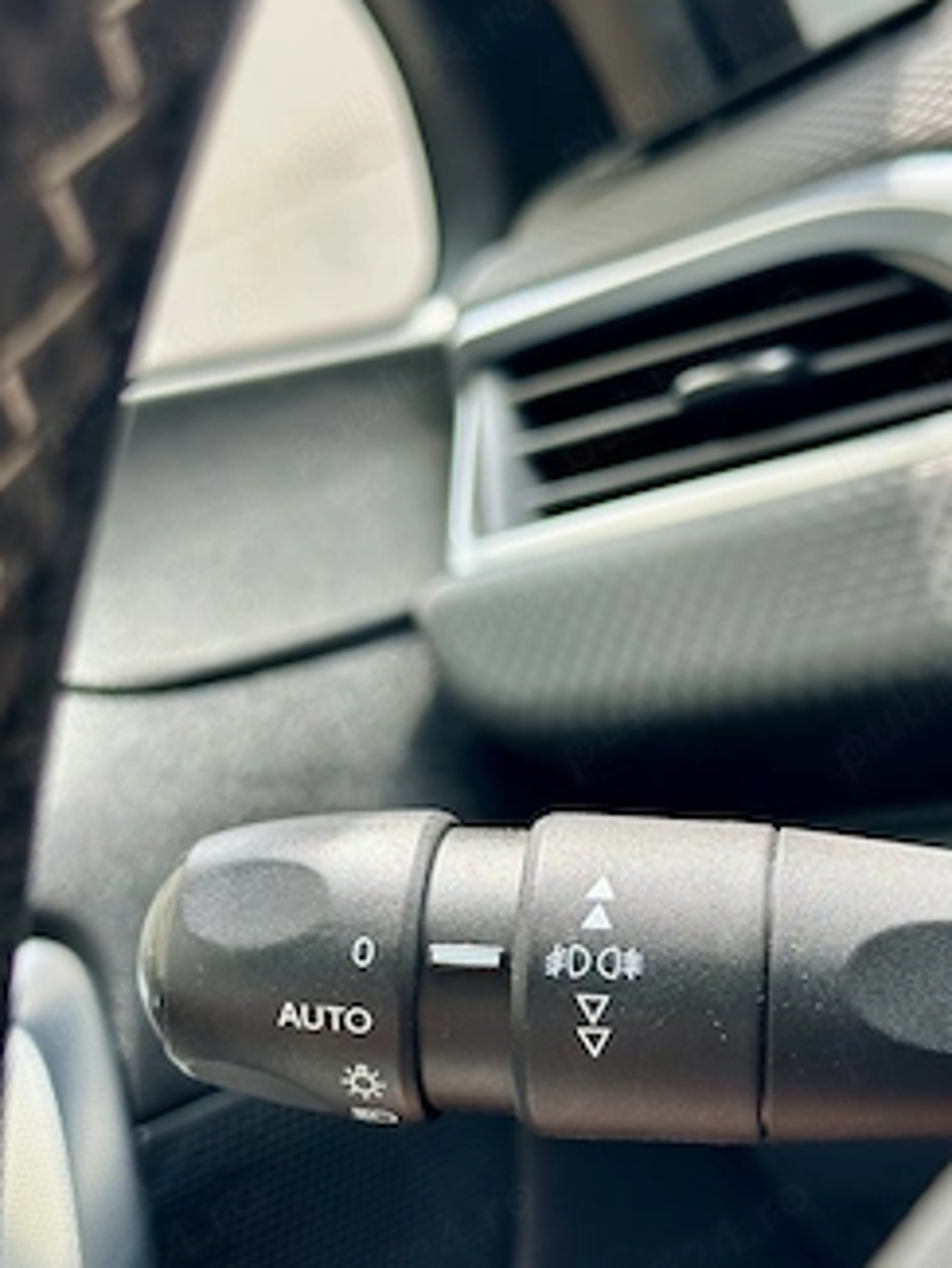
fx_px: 2162
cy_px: 741
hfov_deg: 24.8
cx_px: 546
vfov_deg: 32.6
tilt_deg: -11.3
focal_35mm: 59
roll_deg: +18.1
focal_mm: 6.86
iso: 64
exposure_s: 1/207
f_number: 1.78
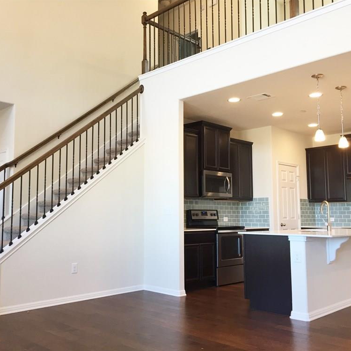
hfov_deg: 47.1
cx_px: 155
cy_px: 179
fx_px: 402
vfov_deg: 47.2
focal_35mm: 35
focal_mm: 4.15
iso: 40
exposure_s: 1/30
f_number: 2.2
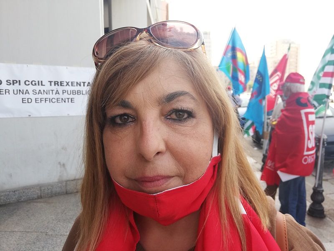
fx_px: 251
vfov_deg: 53.1
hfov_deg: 67.3
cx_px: 167
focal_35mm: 26
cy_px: 126
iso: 50
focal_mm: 3.81
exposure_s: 1/115
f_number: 2.2
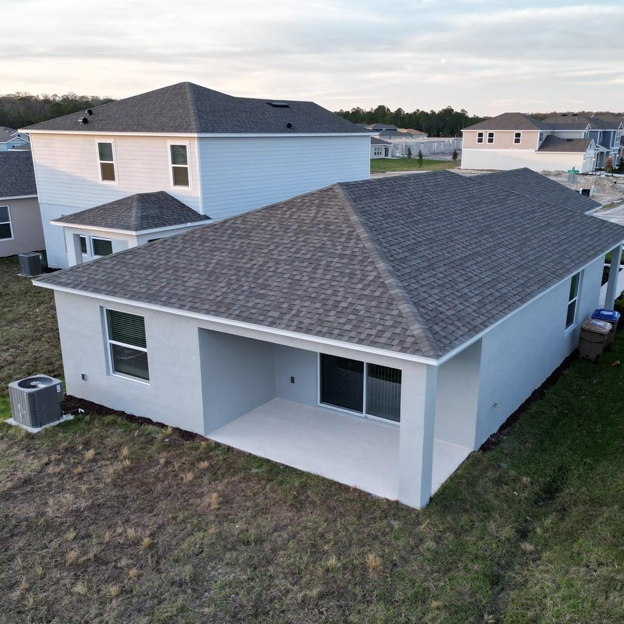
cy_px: 355
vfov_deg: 49.6
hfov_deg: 49.7
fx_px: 673
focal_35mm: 33
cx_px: 334
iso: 100
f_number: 1.7
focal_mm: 6.72
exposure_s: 1/180
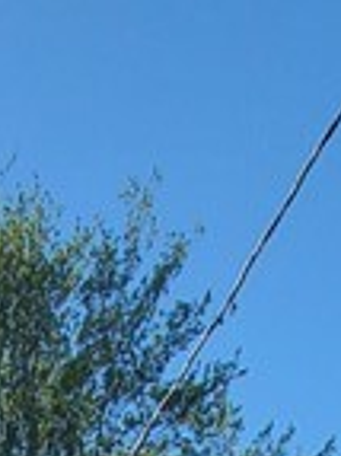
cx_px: -61
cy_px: 1374
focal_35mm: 93
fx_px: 1223
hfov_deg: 15.3
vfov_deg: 11.4
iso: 50
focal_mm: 2.2
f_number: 2.2
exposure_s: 1/1449
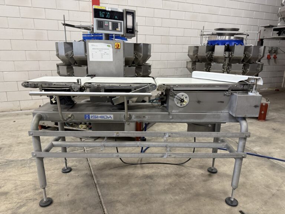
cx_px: 142
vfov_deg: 56.8
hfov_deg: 71.6
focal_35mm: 24
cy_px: 107
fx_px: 198
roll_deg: -0.3
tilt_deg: -15.6
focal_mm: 6.76
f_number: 1.78
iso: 320
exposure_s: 1/50
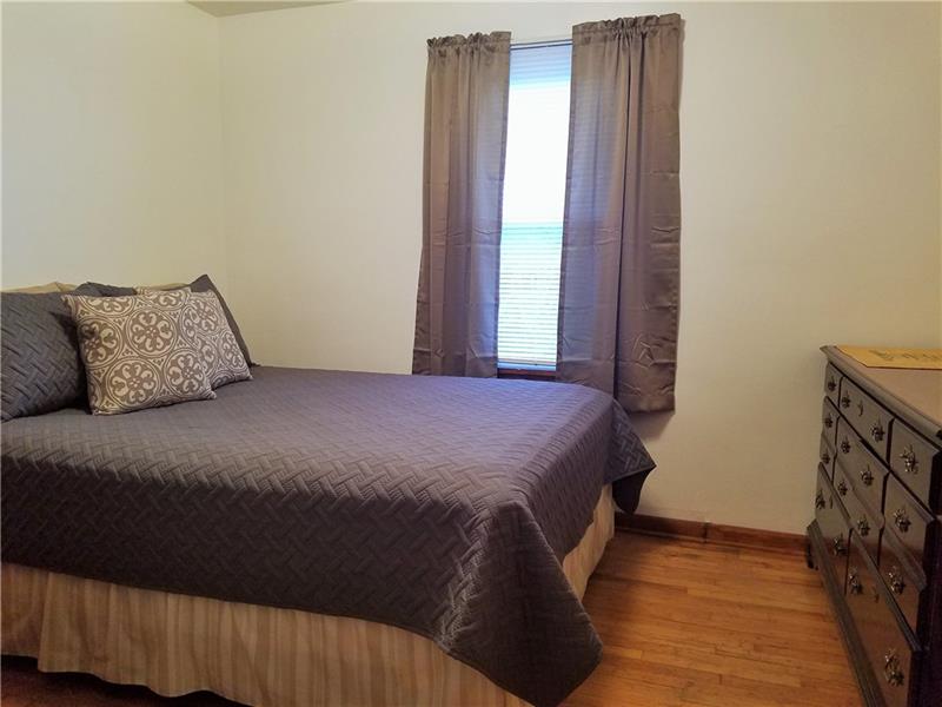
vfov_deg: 53.1
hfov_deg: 67.3
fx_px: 708
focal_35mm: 26
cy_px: 354
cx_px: 471
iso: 160
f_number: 1.7
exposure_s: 1/60
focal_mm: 4.2
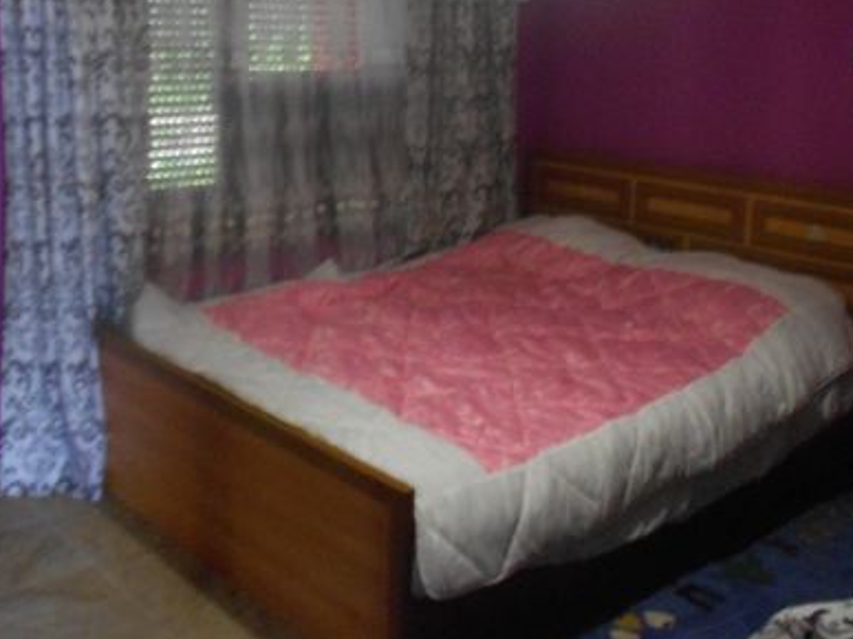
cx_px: 443
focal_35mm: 43
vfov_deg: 33.0
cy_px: 165
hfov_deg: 43.9
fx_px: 1059
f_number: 3.2
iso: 400
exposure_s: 1/15
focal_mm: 4.6
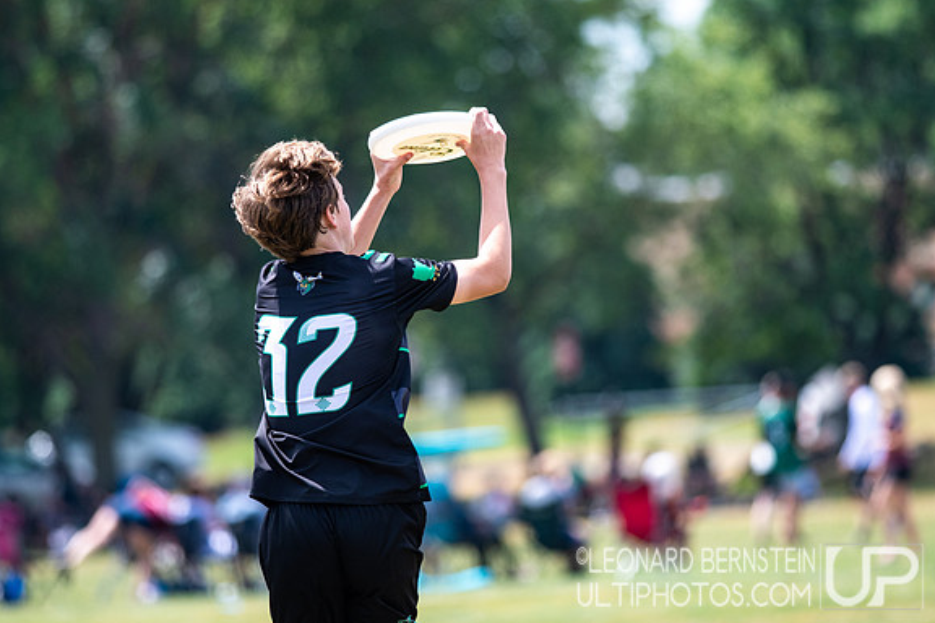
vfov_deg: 3.0
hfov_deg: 4.6
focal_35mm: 453
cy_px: 312
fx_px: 11764
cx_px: 469
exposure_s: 1/2500
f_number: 4
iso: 400
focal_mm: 300
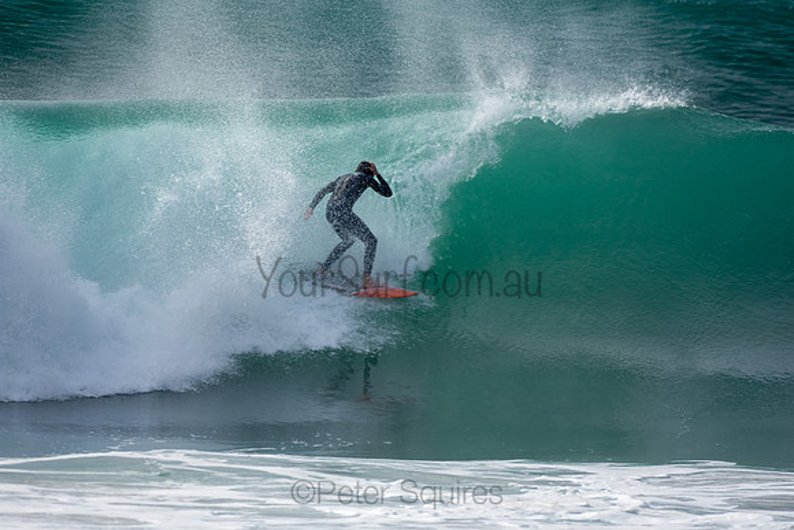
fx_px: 16545
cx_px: 397
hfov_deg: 2.7
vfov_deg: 1.8
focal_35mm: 750
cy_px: 265
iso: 125
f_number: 5.6
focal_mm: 500
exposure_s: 1/640
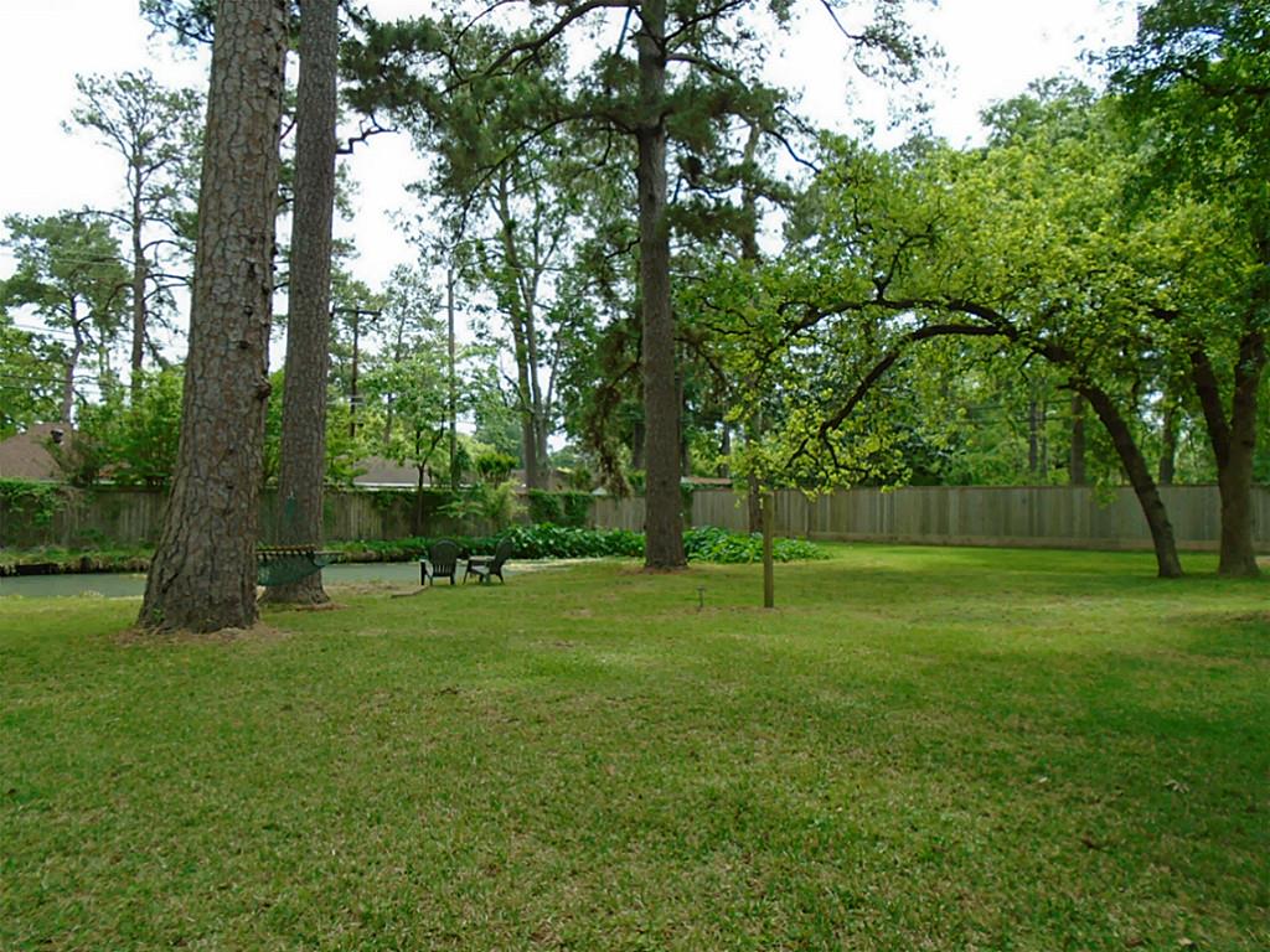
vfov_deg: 53.1
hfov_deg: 67.3
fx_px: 954
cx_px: 635
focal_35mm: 26
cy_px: 476
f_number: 3.2
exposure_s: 1/320
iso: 100
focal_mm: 4.6
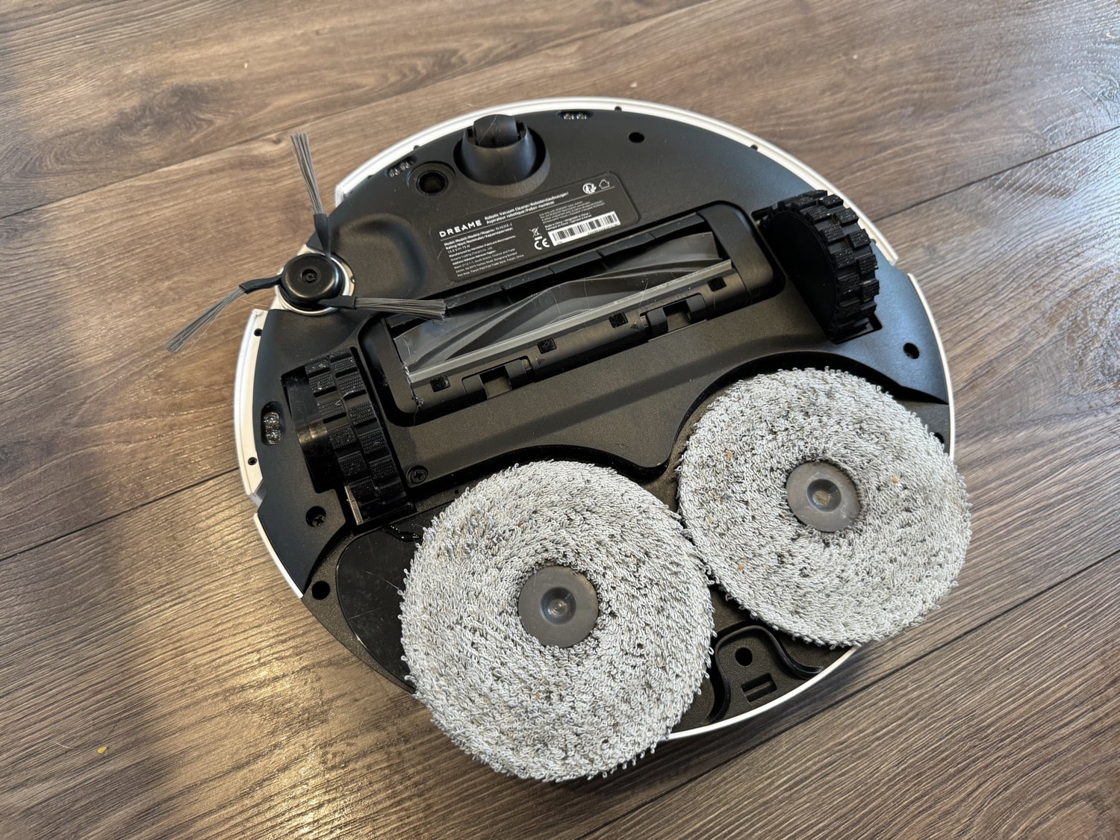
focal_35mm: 24
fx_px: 777
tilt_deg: -61.5
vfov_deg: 56.8
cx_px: 560
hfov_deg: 71.6
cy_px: 420
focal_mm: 6.76
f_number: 1.78
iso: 200
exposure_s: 1/74
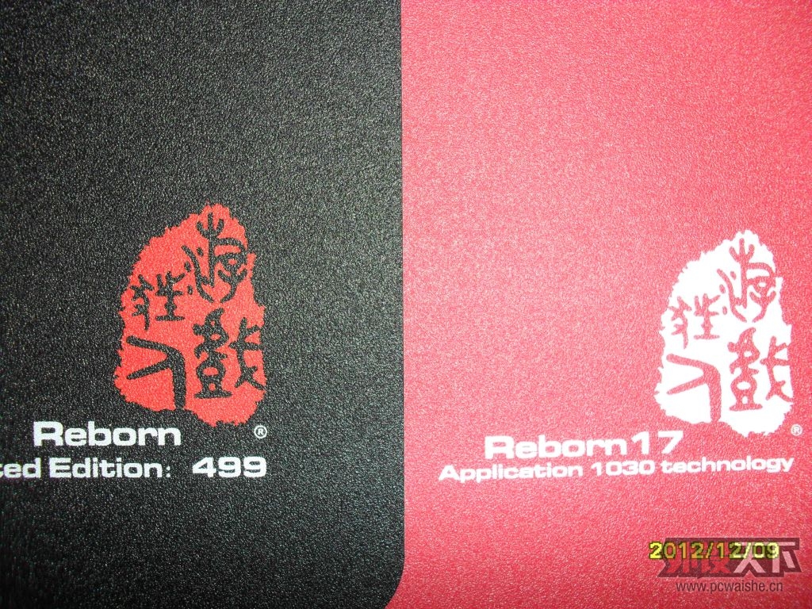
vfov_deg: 40.7
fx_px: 821
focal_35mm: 35
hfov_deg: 52.6
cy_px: 304
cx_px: 406
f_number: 3.2
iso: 200
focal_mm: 6.3
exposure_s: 1/45
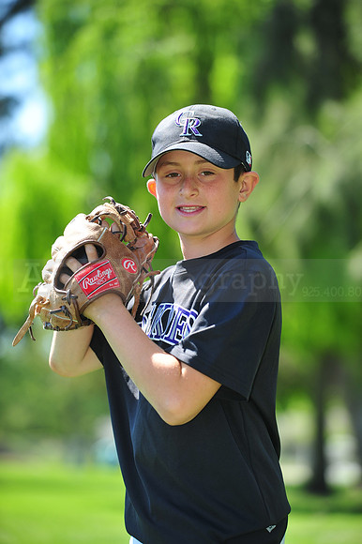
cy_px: 272
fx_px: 1963
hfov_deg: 10.5
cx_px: 181
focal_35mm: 130
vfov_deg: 15.8
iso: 200
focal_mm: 130
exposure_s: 1/640
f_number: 4
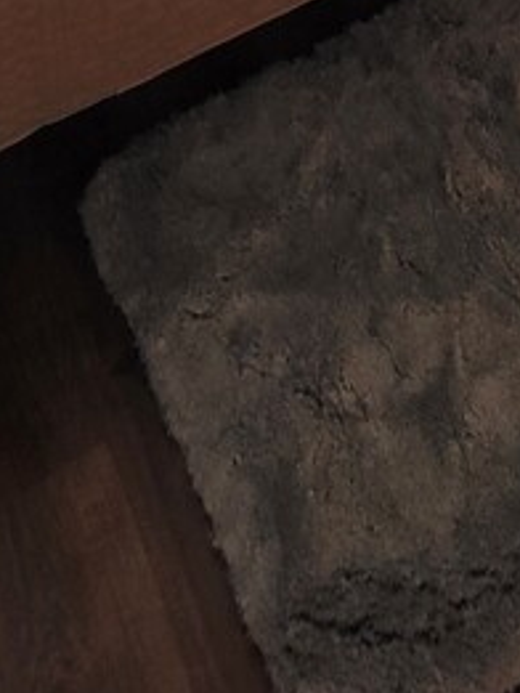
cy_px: -619
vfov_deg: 20.9
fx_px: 1021
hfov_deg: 28.3
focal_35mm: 51
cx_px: 162
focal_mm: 1.74
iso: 125
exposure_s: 1/50
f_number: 2.2
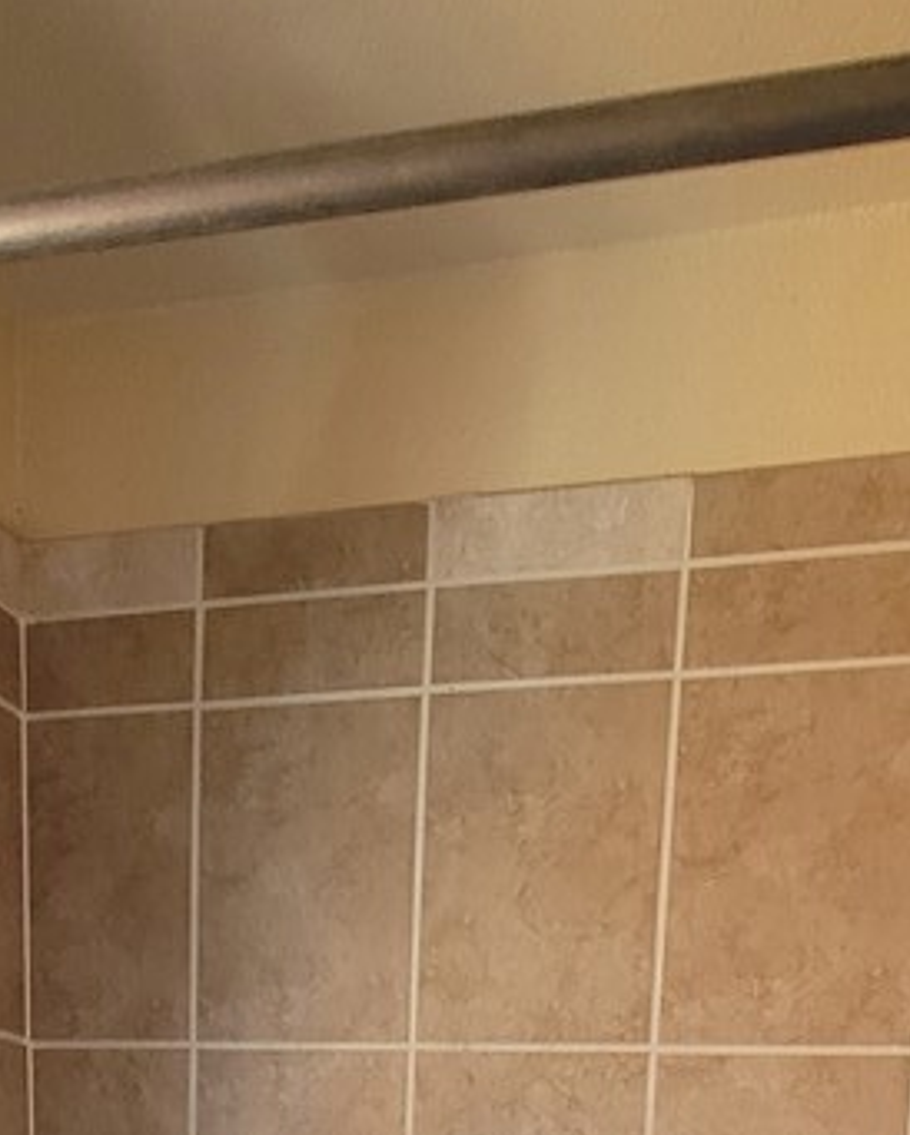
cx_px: 598
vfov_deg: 32.4
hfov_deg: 38.8
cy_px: 1556
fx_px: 1278
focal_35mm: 38
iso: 320
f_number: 2.2
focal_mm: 2.2
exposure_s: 1/30
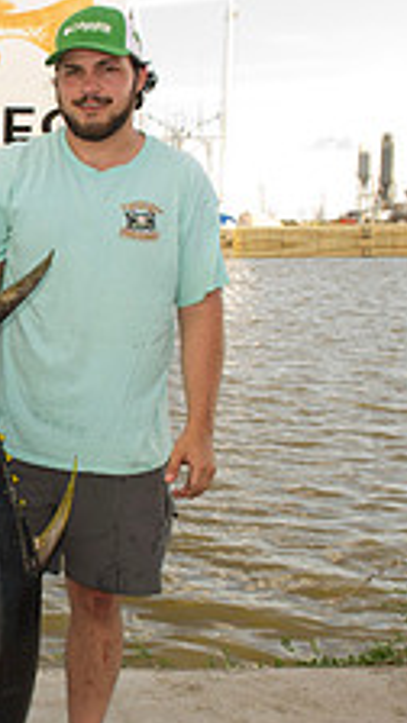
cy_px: 352
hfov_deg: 17.0
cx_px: -178
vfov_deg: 32.4
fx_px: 1247
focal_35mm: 65
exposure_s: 1/200
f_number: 5
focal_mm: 24
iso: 125
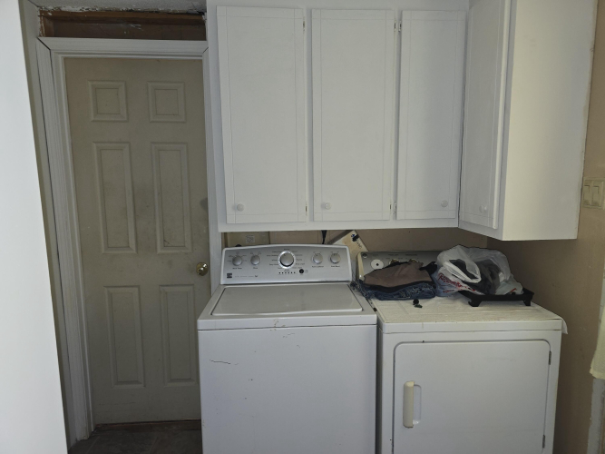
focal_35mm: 23
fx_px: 402
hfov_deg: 73.9
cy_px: 227
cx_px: 302
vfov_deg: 58.9
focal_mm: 6.3
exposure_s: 1/24
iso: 100
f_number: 1.7
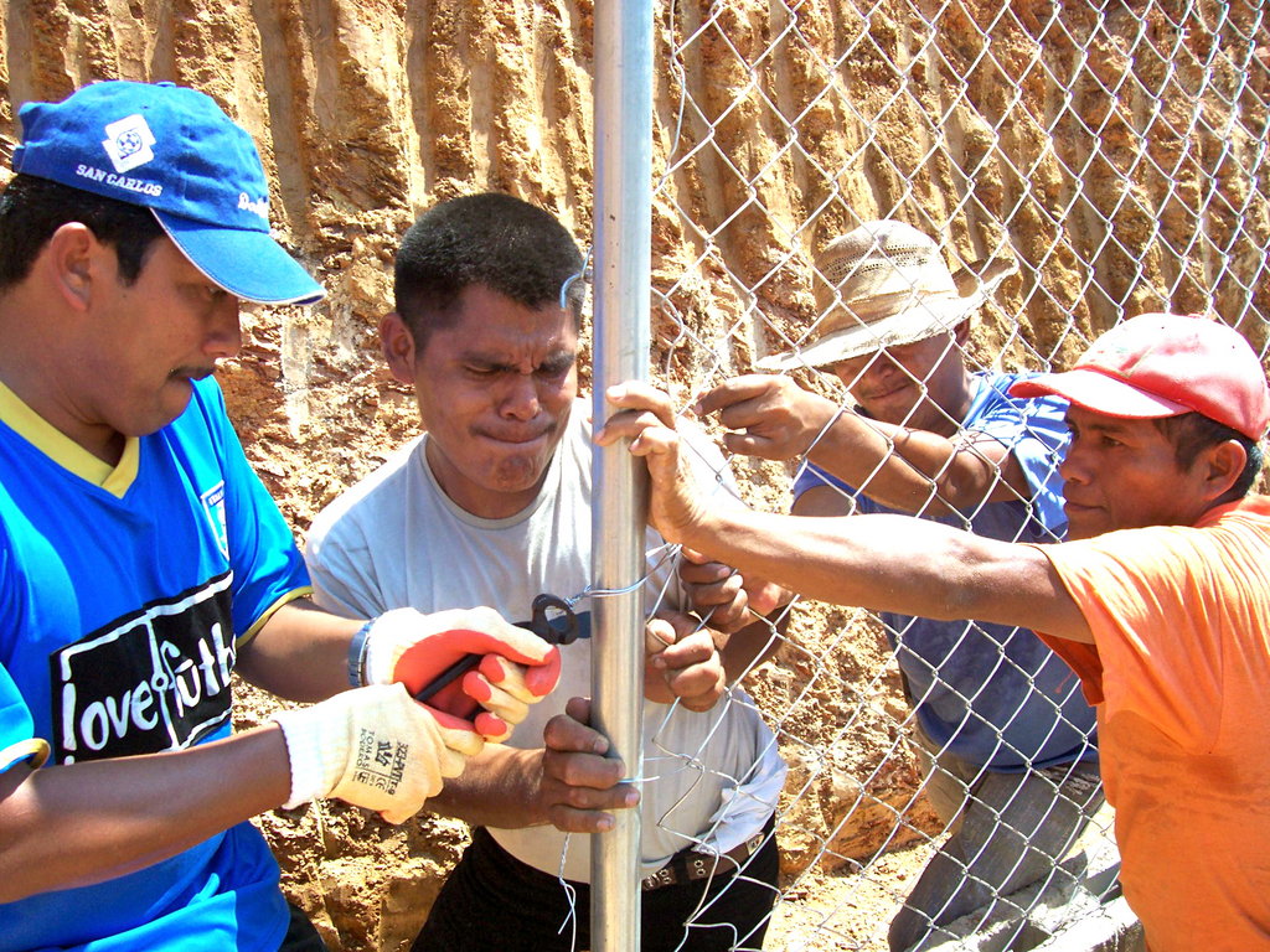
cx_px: 635
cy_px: 476
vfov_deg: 41.8
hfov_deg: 54.0
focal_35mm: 34
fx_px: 1247
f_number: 2.7
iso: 80
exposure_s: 1/602
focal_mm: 5.6
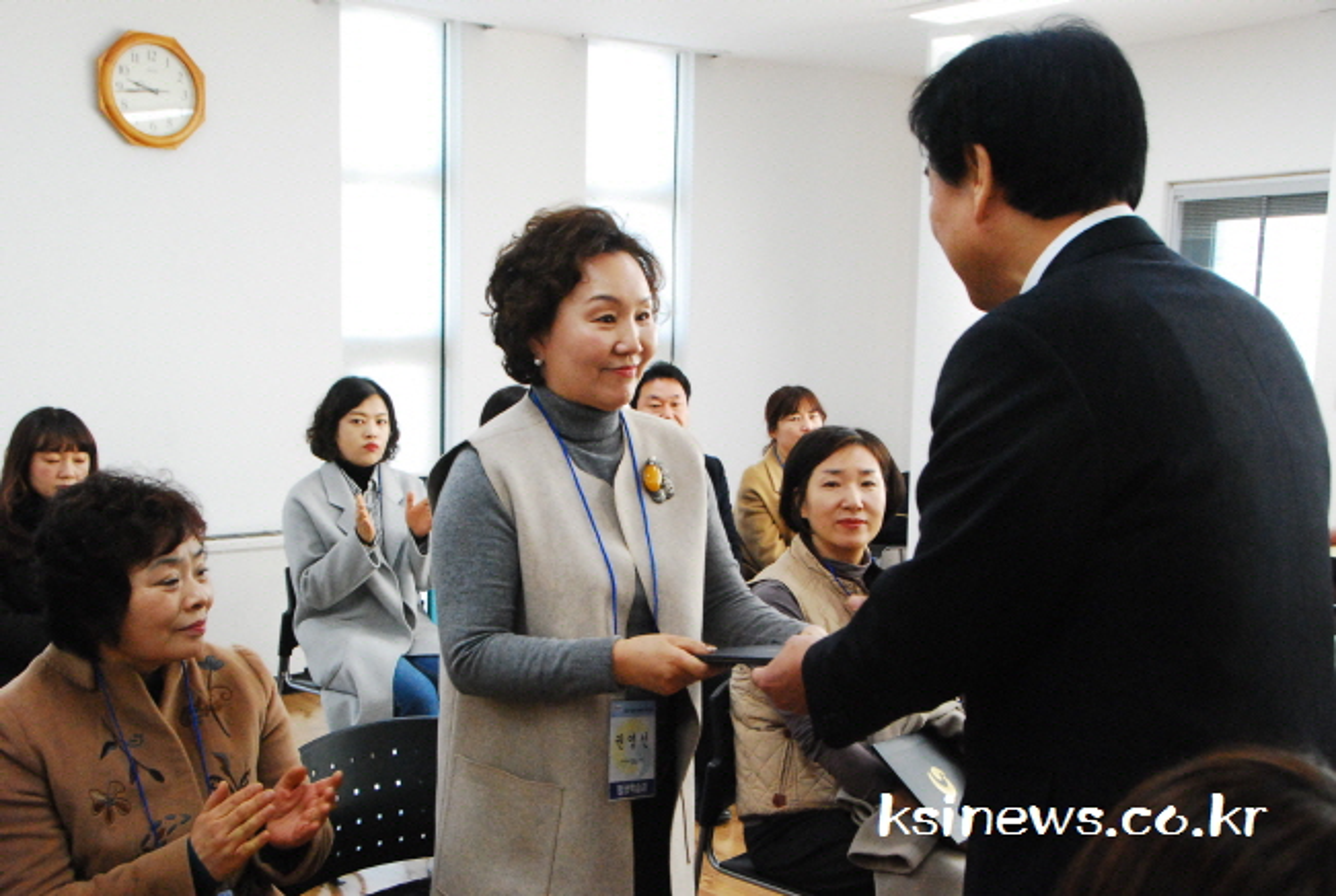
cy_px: 448
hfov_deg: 46.3
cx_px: 668
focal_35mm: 42
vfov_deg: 32.0
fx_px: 1562
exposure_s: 1/160
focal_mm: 28
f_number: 9
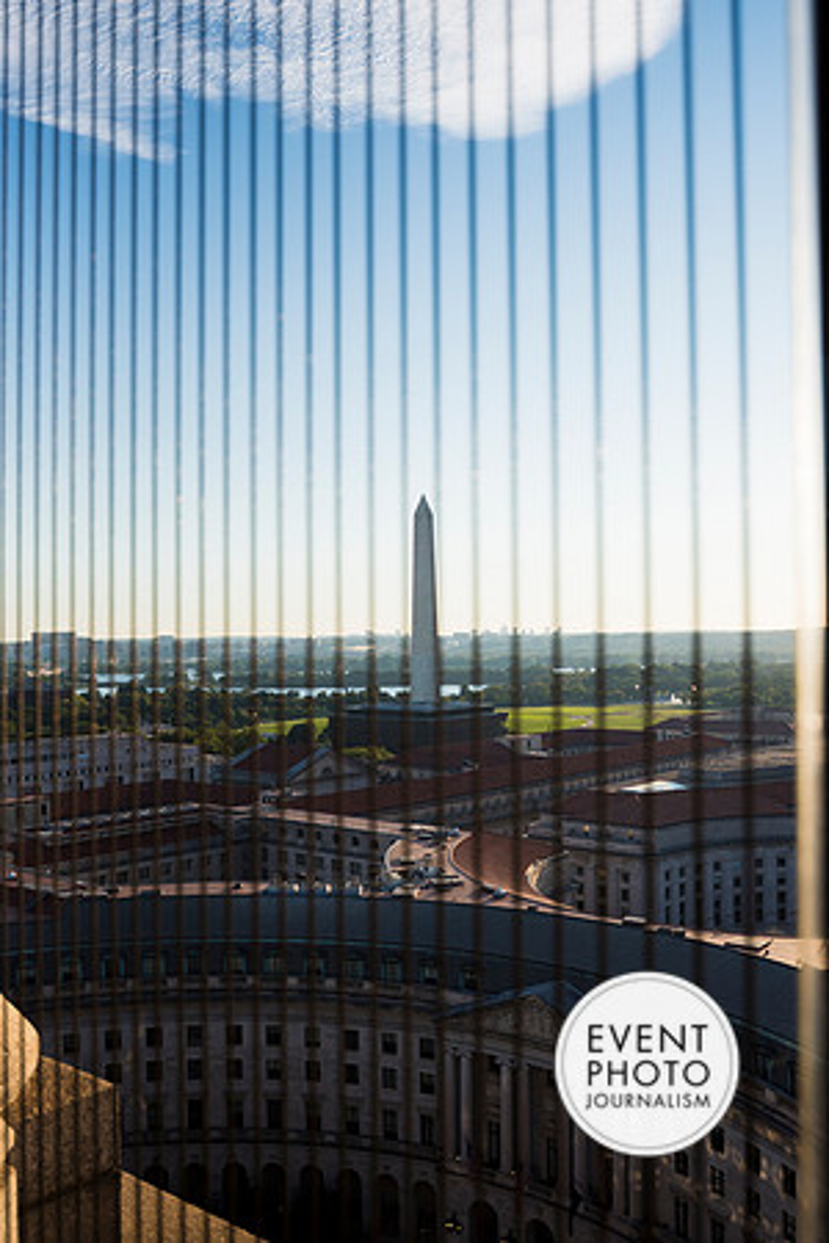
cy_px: 622
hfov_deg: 41.1
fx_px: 1105
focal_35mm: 32
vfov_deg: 58.7
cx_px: 414
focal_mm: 32
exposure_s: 1/3200
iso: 400
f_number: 4.5
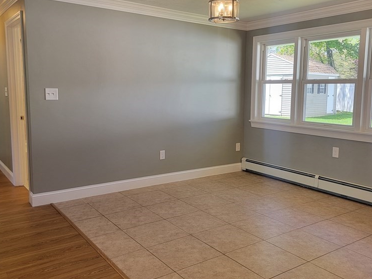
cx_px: 202
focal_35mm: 33
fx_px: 355
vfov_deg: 42.9
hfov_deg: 55.3
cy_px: 125
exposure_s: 1/120
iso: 125
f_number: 1.8
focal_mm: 6.7
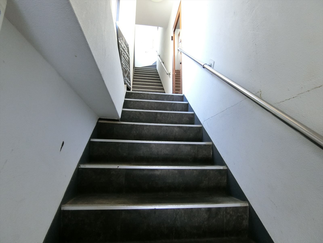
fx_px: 177
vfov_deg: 68.7
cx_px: 162
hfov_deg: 84.7
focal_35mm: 19
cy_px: 122
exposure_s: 1/30
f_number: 2.7
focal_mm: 4.06
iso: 500
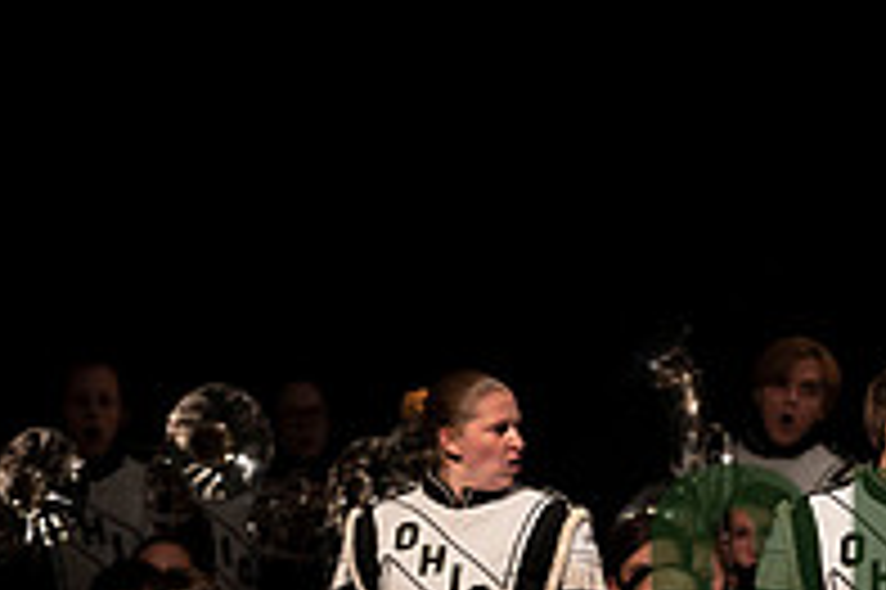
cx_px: 989
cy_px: 676
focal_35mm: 558
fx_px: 13721
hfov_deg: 3.7
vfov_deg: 2.5
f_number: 2.8
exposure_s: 1/500
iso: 2500
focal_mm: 190
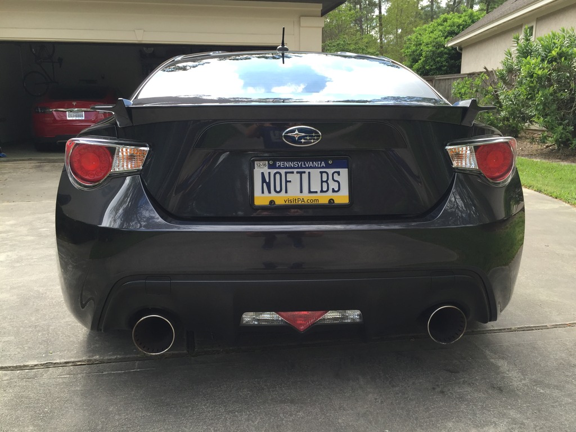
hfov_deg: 61.7
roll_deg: -0.4
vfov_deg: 48.2
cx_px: 288
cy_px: 216
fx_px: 483
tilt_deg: -12.0
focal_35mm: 29
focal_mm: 4.15
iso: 32
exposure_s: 1/329
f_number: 2.2
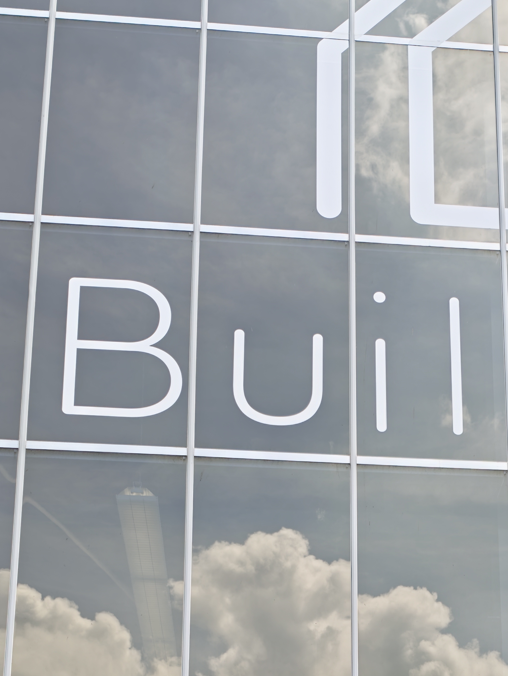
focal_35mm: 70
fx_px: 1369
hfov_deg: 20.7
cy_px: 720
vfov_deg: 25.9
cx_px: 420
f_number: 1.5
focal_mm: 7.73
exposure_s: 1/1347
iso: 50
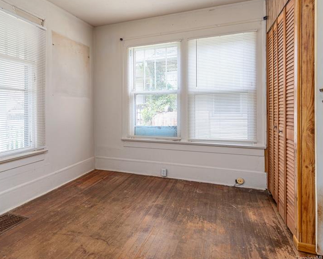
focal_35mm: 23
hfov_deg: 70.8
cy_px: 106
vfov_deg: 60.5
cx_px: 112
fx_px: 220
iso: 320
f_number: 7.1
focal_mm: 17
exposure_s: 1/80
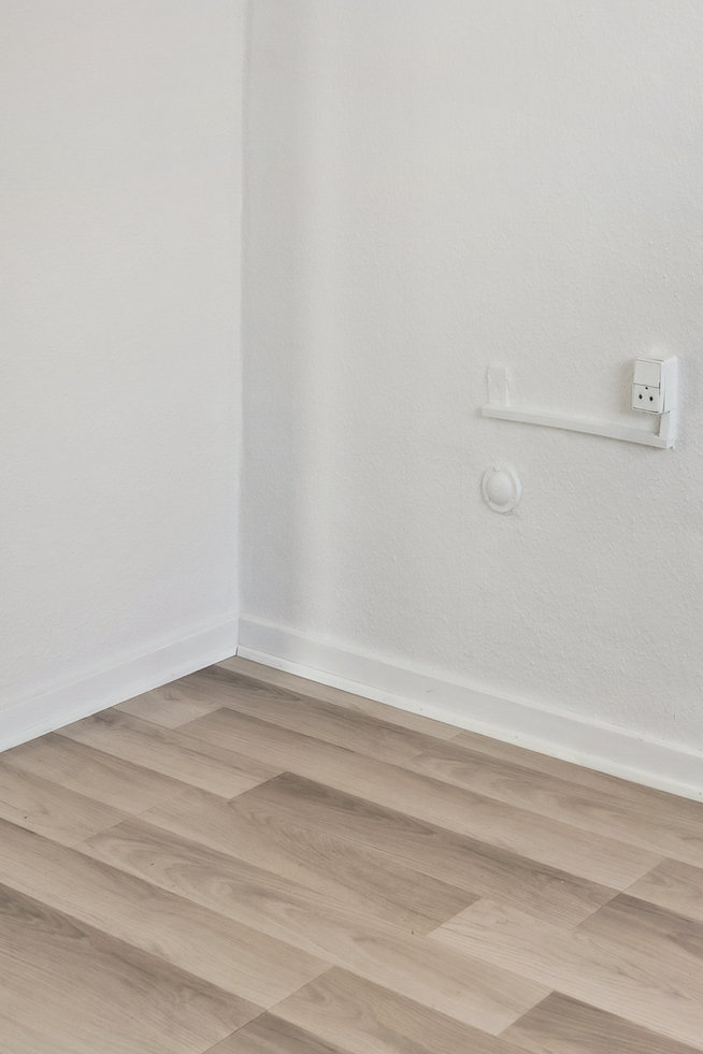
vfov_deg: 34.3
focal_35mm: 54
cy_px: 33
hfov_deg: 22.9
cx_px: 881
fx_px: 1568
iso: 200
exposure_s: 1/15
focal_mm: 17.5
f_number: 8
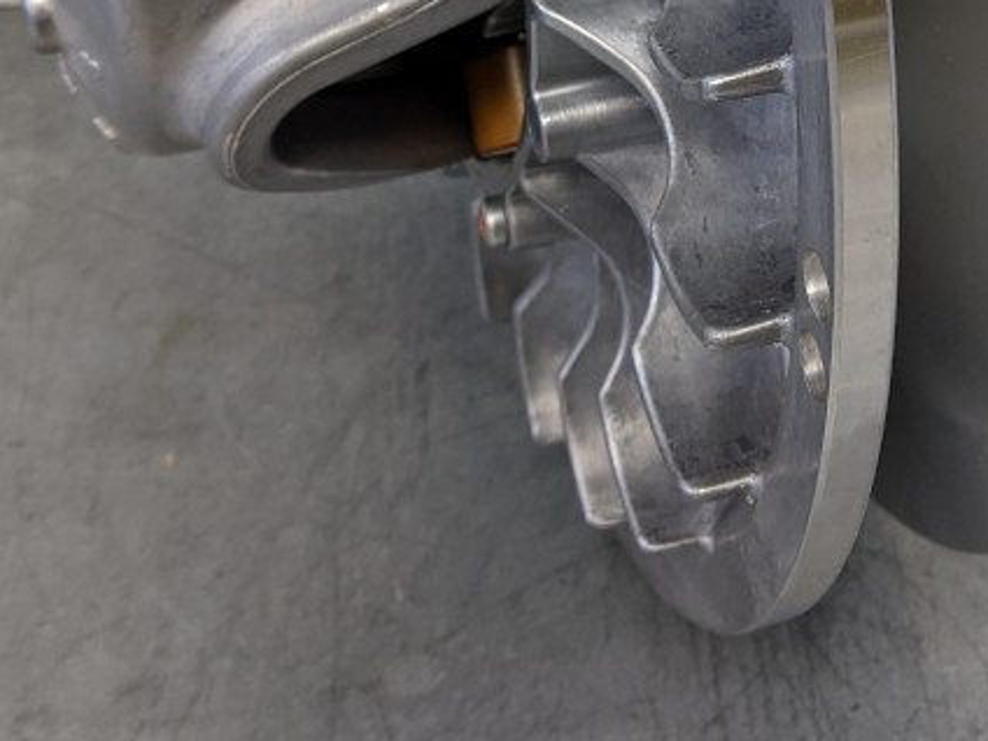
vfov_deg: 17.8
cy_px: -250
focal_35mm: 77
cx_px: 732
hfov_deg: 25.1
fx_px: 2198
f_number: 1.8
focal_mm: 4.44
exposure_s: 1/59.9
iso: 64
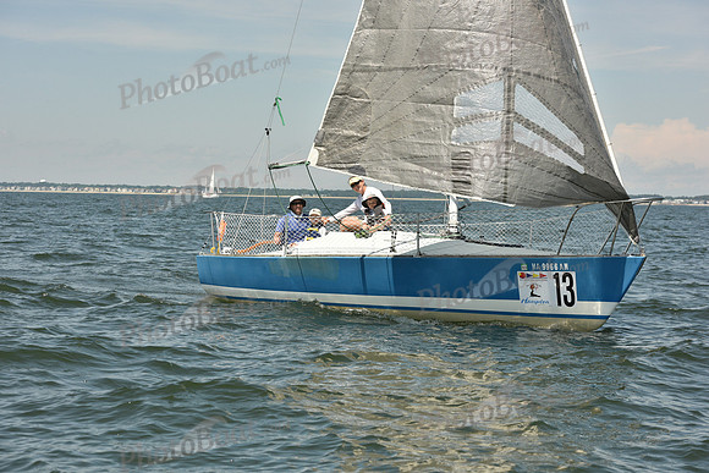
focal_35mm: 86
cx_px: 354
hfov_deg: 23.6
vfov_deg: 15.9
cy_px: 236
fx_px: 1694
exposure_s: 1/1600
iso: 320
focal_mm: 86
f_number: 8
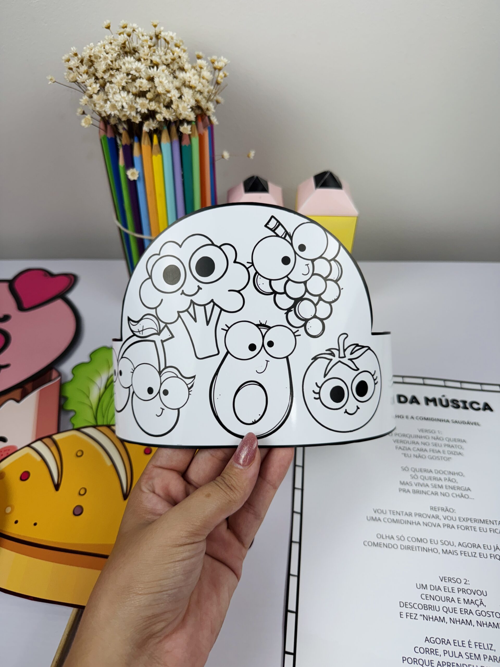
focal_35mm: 24
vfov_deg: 71.6
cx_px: 250
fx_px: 462
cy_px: 334
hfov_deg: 56.8
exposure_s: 1/497
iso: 80
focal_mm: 6.76
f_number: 1.78
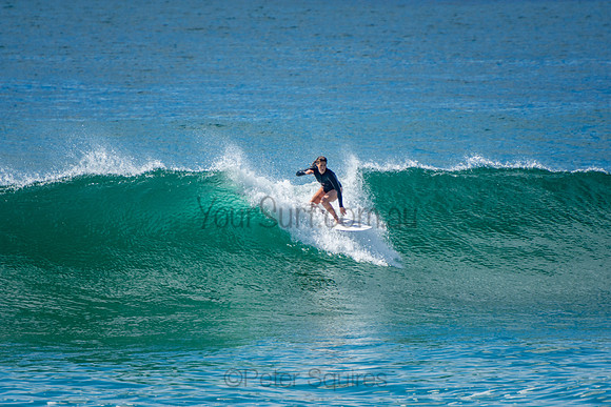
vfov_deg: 2.3
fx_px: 10185
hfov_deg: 3.4
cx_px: 306
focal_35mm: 600
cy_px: 204
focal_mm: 400
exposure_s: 1/1250
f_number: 5.6
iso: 220
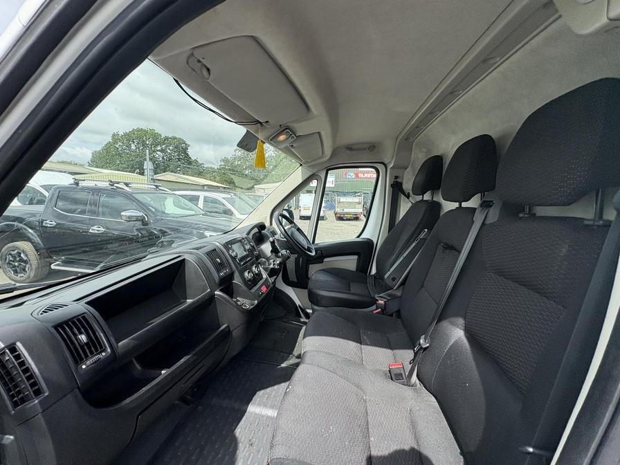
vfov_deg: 85.7
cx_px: 310
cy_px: 232
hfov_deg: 102.1
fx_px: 251
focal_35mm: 14
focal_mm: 2.22
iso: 64
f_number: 2.2
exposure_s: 1/858
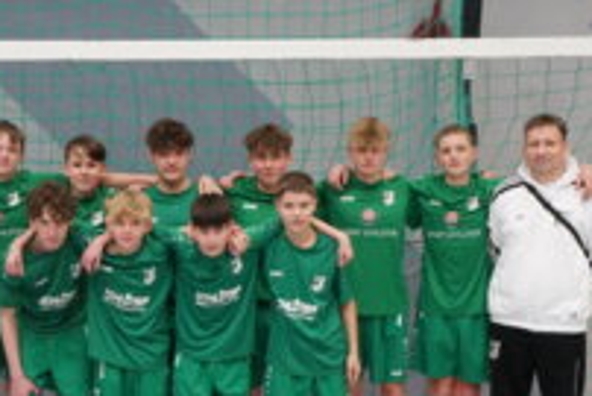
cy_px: 343
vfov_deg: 15.8
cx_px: 176
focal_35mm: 86
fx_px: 1415
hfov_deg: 23.5
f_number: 13
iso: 3200
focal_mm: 29
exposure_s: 1/40
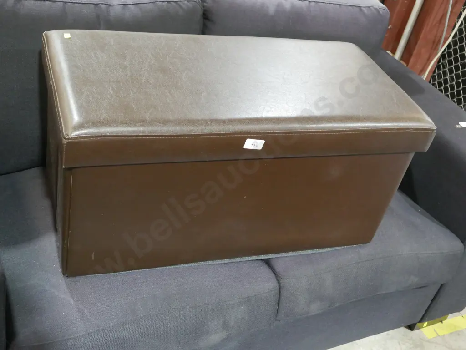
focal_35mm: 44
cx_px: 233
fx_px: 593
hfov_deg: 42.9
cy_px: 175
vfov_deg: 32.9
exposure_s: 1/50
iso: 3200
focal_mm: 22
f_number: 4.7
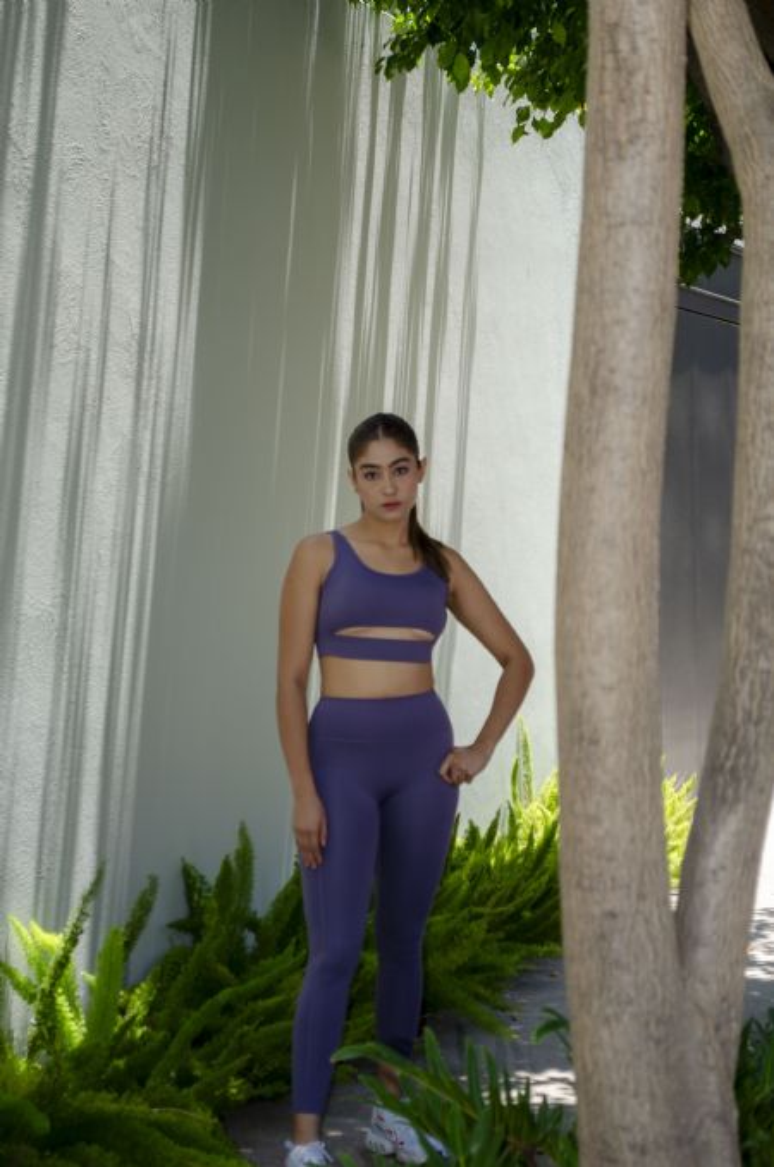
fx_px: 2526
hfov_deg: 17.4
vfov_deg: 26.0
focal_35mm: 78
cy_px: 584
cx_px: 387
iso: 180
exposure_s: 1/200
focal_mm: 52
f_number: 5.6
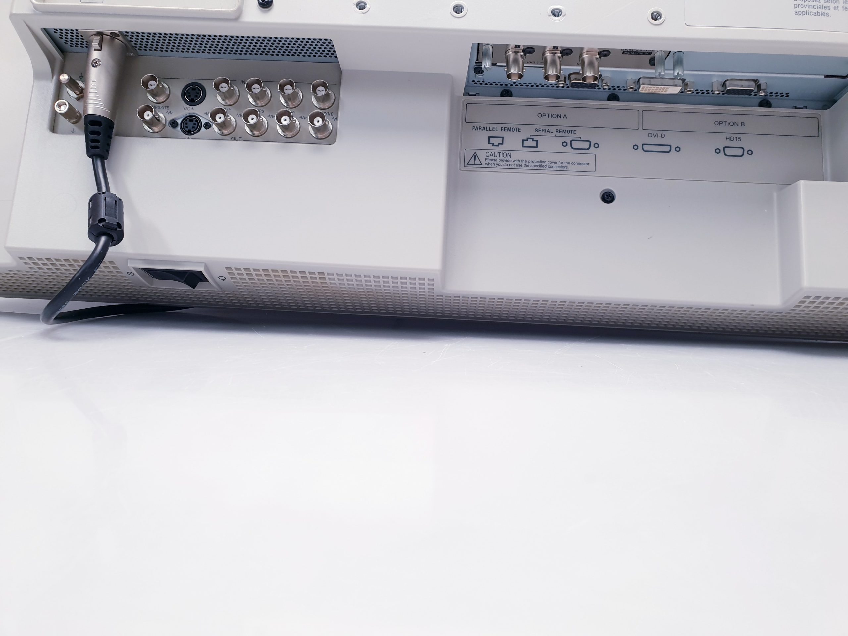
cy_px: 318
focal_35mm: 26
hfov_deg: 67.3
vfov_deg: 53.1
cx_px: 424
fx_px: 637
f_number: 2.4
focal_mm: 4.3
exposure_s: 1/50
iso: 80
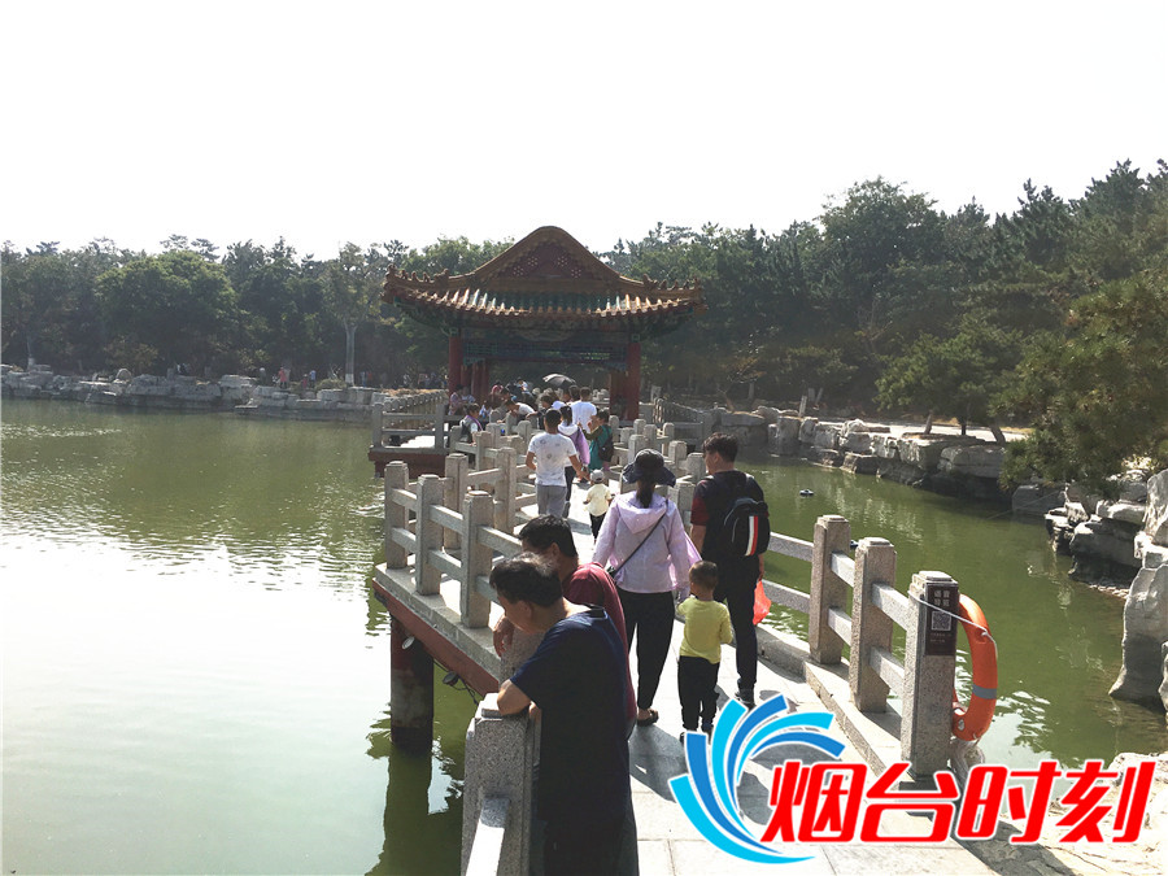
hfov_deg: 61.7
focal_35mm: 29
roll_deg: -2.0
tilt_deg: -2.9
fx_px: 979
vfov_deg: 48.2
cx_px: 584
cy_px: 438
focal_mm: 4.15
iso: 25
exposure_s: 1/5495
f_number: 2.2
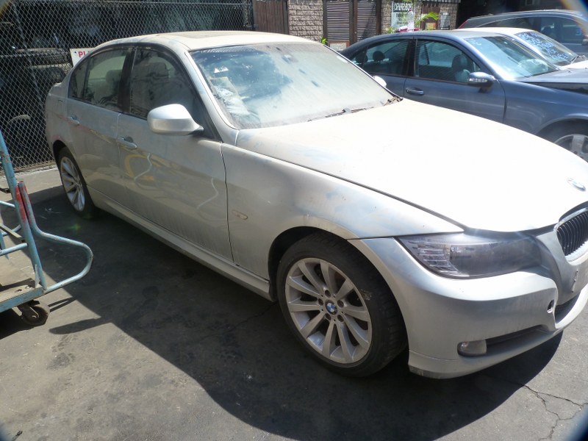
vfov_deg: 54.9
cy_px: 220
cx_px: 294
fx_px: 425
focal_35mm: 25
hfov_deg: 69.4
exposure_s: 1/200
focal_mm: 4.5
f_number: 5
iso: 125
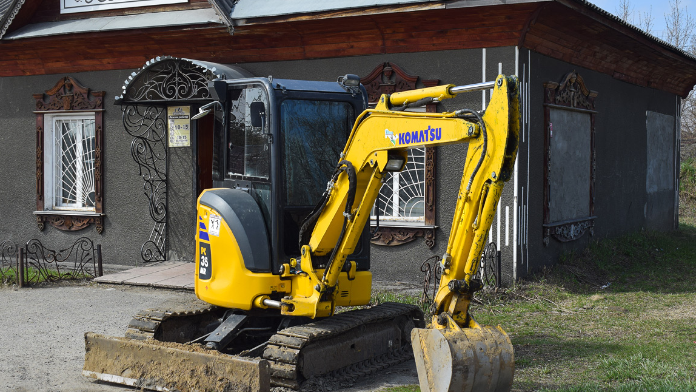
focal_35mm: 46
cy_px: 209
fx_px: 849
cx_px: 363
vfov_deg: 26.0
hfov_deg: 44.6
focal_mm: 28
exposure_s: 1/400
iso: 100
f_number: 5.6
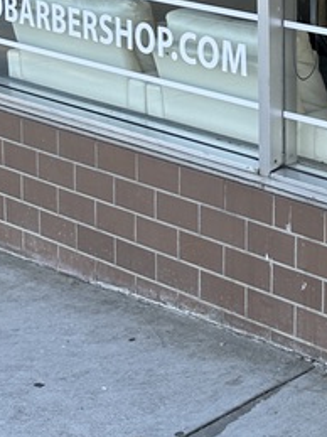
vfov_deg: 20.1
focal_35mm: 95
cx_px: 467
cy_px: 19
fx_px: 1198
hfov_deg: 14.6
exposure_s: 1/390
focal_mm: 6.86
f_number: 1.78
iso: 80
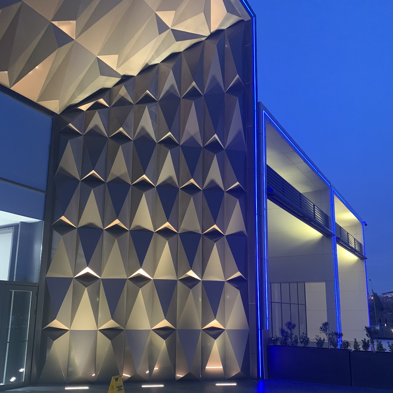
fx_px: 398
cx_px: 196
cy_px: 242
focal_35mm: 31
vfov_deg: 52.1
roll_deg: -0.5
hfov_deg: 52.5
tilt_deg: +11.4
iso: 400
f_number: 1.8
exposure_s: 1/25
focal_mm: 4.25
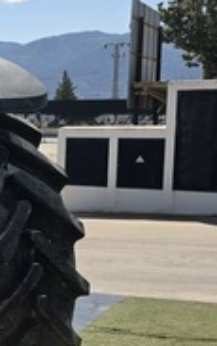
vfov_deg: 28.2
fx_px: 688
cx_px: -295
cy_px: 176
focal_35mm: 73
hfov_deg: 13.4
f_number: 1.7
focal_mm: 6.3
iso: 80
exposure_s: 1/5778
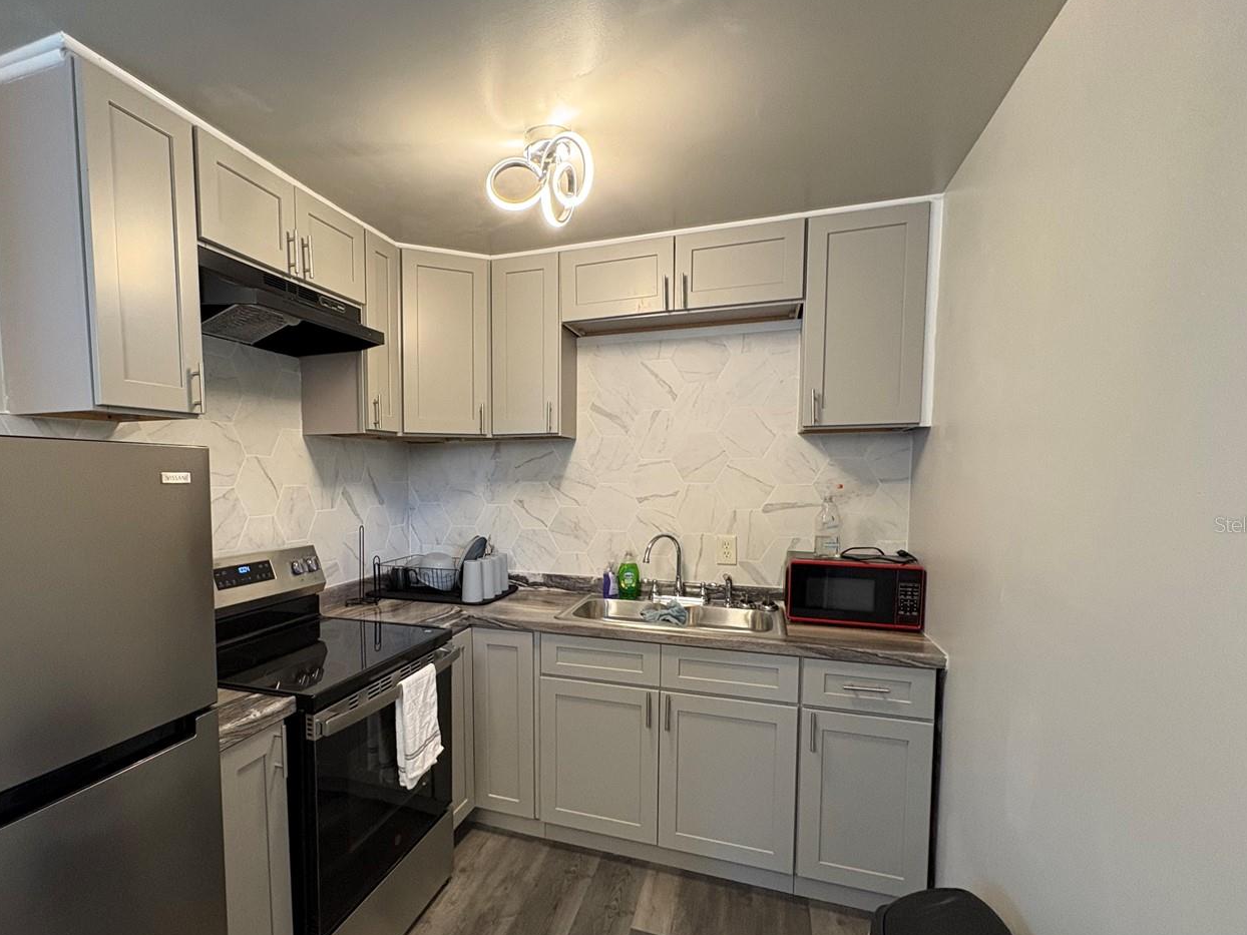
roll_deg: +1.3
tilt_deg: -4.0
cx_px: 507
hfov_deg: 86.8
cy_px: 524
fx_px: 648
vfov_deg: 71.3
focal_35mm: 18
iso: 320
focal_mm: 2.22
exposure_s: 1/60
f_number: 2.2
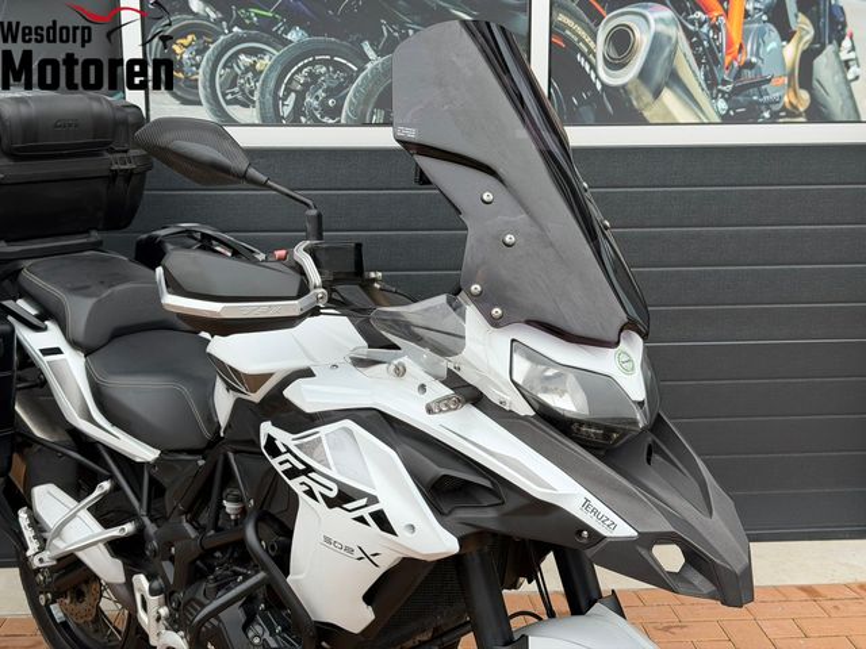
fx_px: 1201
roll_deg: +1.7
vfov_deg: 30.3
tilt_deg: -11.0
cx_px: 433
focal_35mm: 48
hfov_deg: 39.7
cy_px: 324
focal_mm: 6.76
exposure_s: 1/516
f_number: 1.78
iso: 64
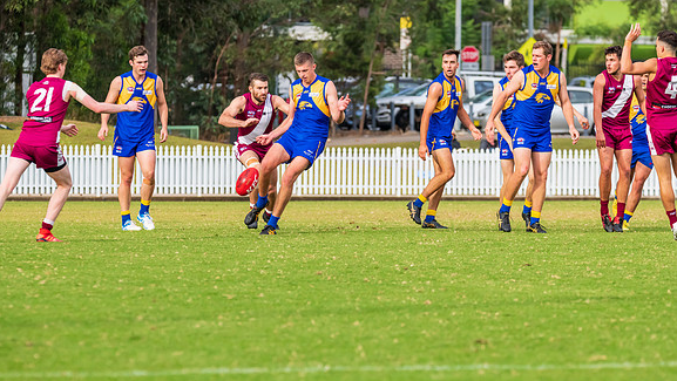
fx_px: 5405
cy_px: 160
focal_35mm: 301
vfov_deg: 4.0
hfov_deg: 7.2
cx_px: 338
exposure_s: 1/1250
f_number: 9
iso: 1000
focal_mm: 280
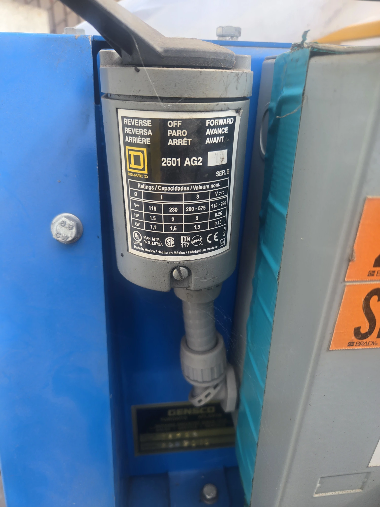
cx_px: 190
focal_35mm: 23
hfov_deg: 58.9
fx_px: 337
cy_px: 254
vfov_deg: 73.9
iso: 25
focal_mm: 5.4
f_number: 1.8
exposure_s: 1/447
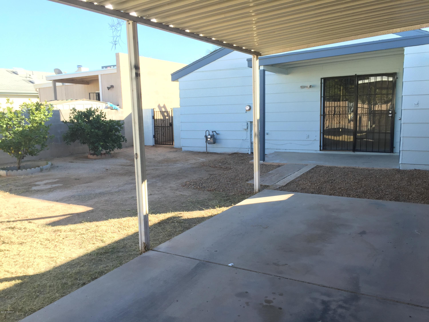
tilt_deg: -7.3
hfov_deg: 61.7
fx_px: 359
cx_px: 214
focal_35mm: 29
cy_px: 161
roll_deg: +0.5
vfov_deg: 48.2
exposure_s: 1/221
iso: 32
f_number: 2.2
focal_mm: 4.15
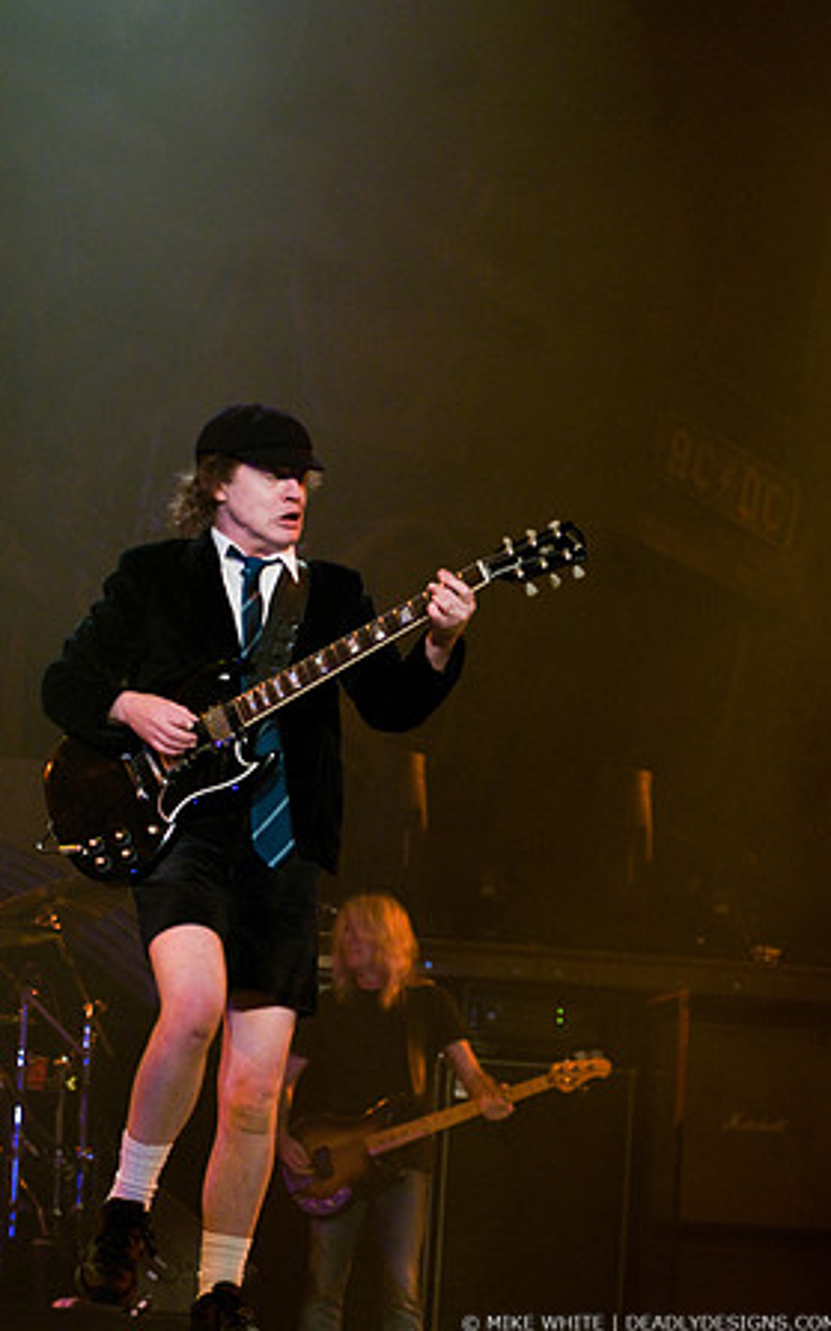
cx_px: 401
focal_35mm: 123
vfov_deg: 17.0
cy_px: 667
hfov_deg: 10.6
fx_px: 4461
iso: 800
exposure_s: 1/400
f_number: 4
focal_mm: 80
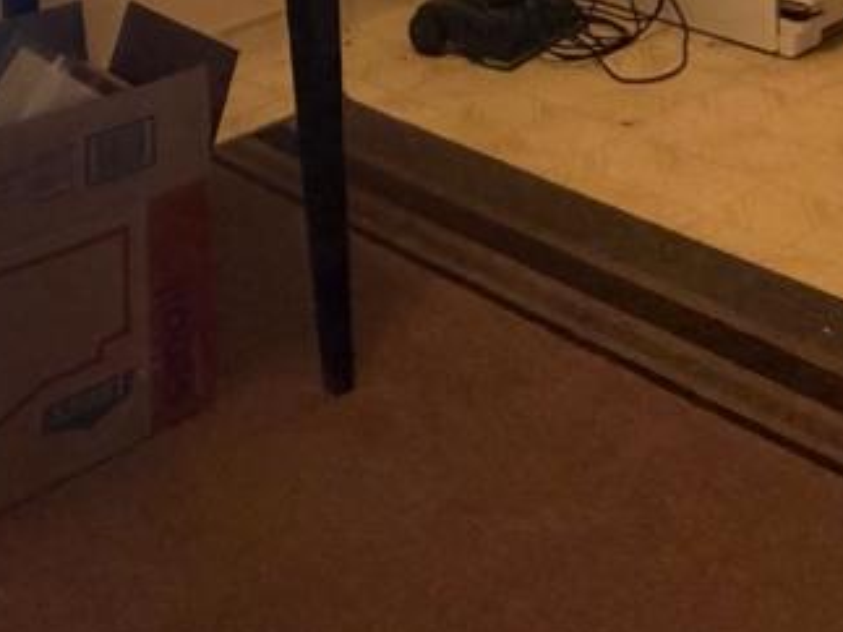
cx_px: 545
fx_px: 1582
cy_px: -498
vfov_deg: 18.1
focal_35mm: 65
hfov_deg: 29.7
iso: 250
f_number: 2.2
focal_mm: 2.22
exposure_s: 1/60
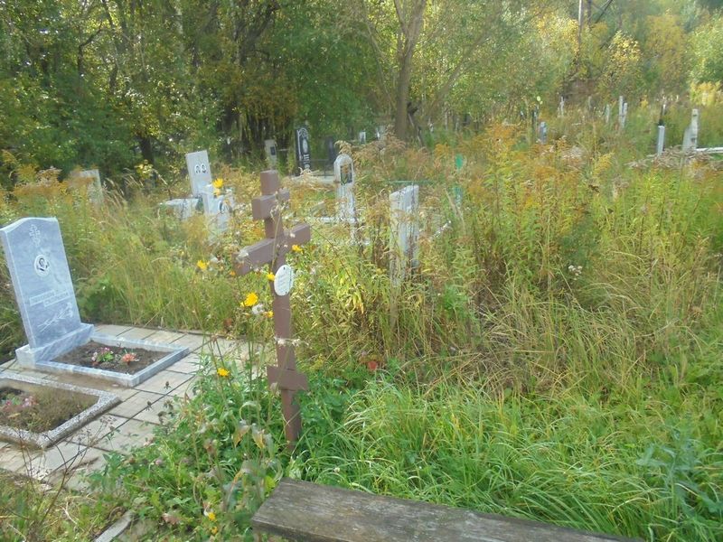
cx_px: 362
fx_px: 543
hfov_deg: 67.3
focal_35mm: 26
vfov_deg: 53.1
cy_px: 271
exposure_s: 1/250
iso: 160
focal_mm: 4.6
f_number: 3.5
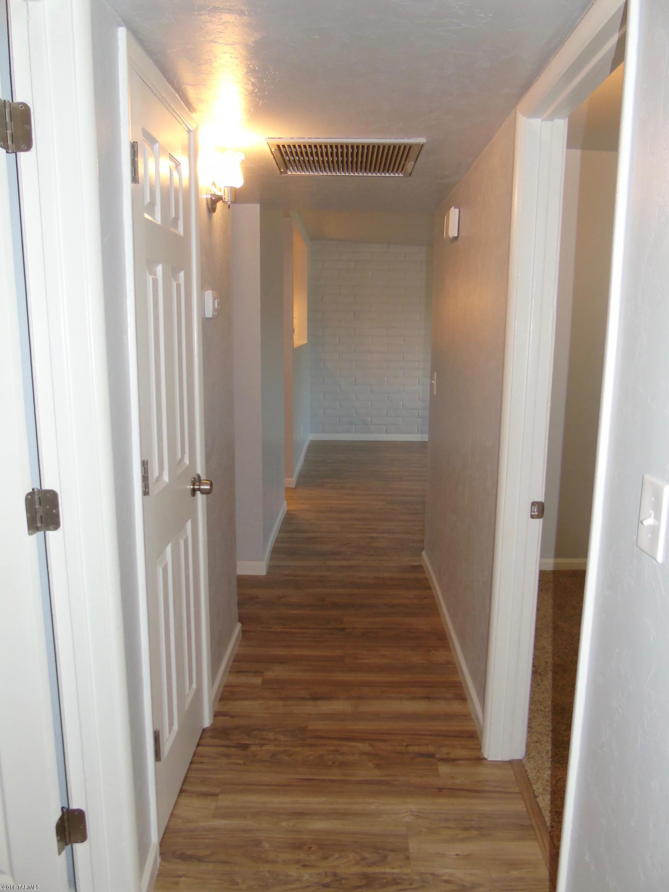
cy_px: 453
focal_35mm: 26
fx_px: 670
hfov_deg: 53.1
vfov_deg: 67.3
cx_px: 344
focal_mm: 4.4
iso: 200
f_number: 3.4
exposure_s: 1/30
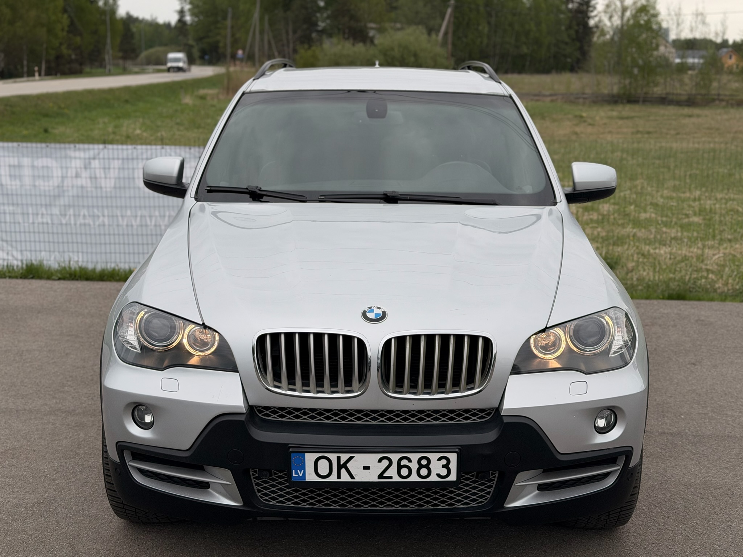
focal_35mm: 48
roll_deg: +0.7
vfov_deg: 30.3
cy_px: 278
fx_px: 1030
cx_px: 372
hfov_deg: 39.7
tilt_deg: -11.9
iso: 64
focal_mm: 6.76
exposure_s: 1/3096
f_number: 1.78
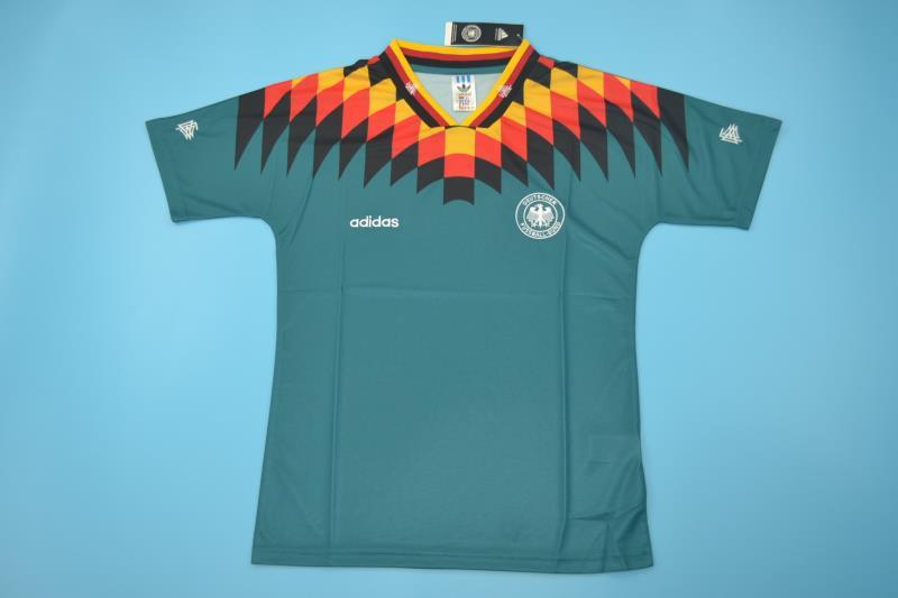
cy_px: 299
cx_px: 449
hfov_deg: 57.2
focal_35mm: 33
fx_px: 823
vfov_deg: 40.0
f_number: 4
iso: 200
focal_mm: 22
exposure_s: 1/125
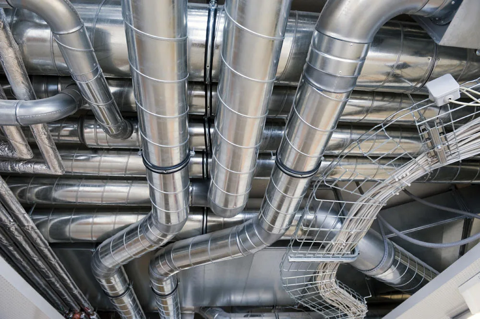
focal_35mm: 24
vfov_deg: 53.1
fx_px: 320
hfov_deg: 73.8
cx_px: 240
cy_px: 160
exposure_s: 1/30
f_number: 6.3
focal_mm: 24
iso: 400
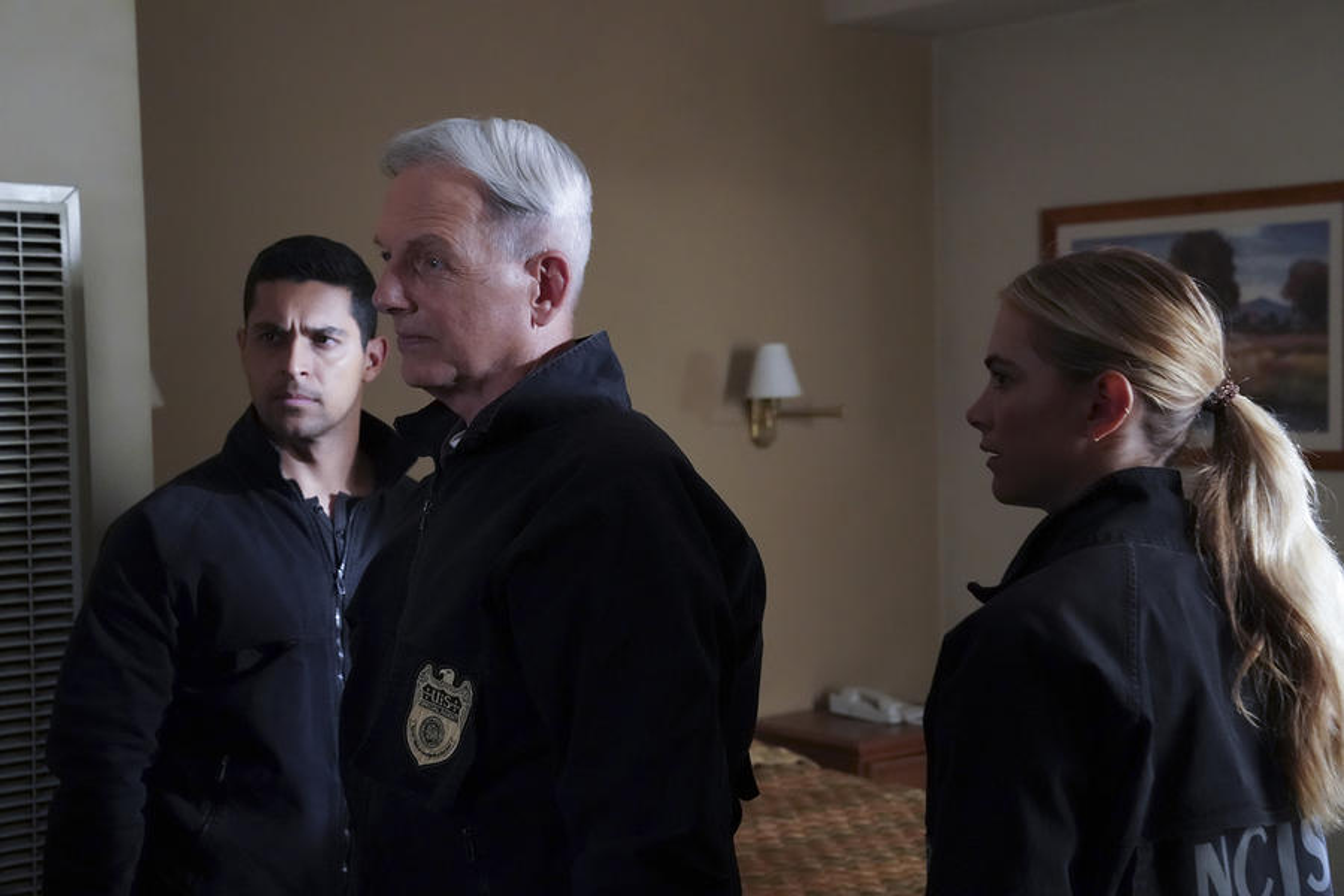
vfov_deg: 23.0
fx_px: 2202
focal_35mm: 59
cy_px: 448
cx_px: 672
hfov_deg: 33.9
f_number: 5.6
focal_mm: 59
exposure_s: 1/100
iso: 8000
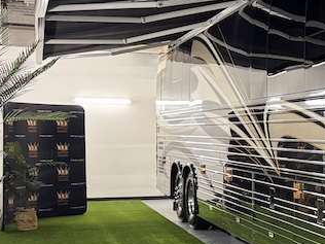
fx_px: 714
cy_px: 166
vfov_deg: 19.3
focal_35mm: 76
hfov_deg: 23.3
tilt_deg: -2.9
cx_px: 400
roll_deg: +0.2
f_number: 1.78
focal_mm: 6.76
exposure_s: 1/60
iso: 320
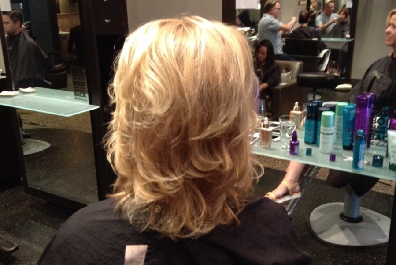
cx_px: 209
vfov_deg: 34.2
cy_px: 136
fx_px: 429
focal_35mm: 39
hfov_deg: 49.5
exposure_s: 1/24
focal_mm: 3.3
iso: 250
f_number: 2.4
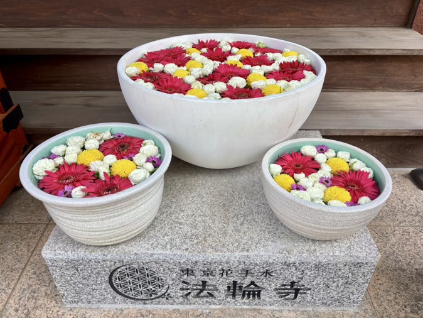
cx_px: 212
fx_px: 330
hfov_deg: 65.3
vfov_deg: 51.4
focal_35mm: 27
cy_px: 162
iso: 50
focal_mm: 5.96
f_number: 1.6
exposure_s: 1/615
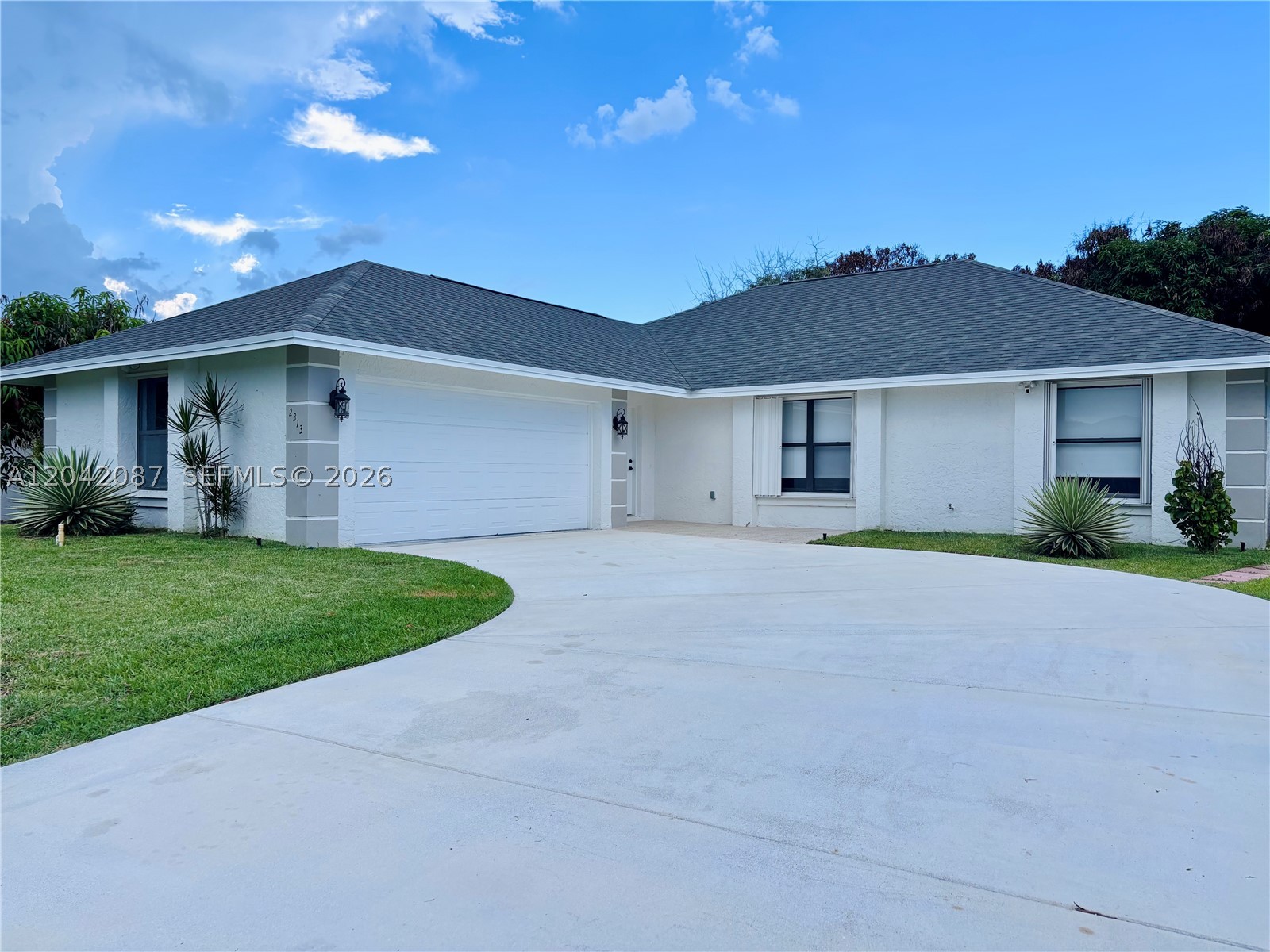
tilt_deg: -0.9
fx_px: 954
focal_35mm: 26
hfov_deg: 67.3
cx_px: 635
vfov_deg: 53.1
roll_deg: -0.2
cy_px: 476
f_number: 1.6
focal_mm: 5.96
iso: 50
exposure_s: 1/1783
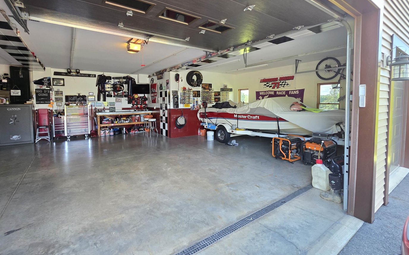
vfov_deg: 71.0
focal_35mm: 16
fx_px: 178
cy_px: 113
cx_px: 204
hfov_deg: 97.8
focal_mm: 2.2
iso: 160
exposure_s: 1/120
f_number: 1.9
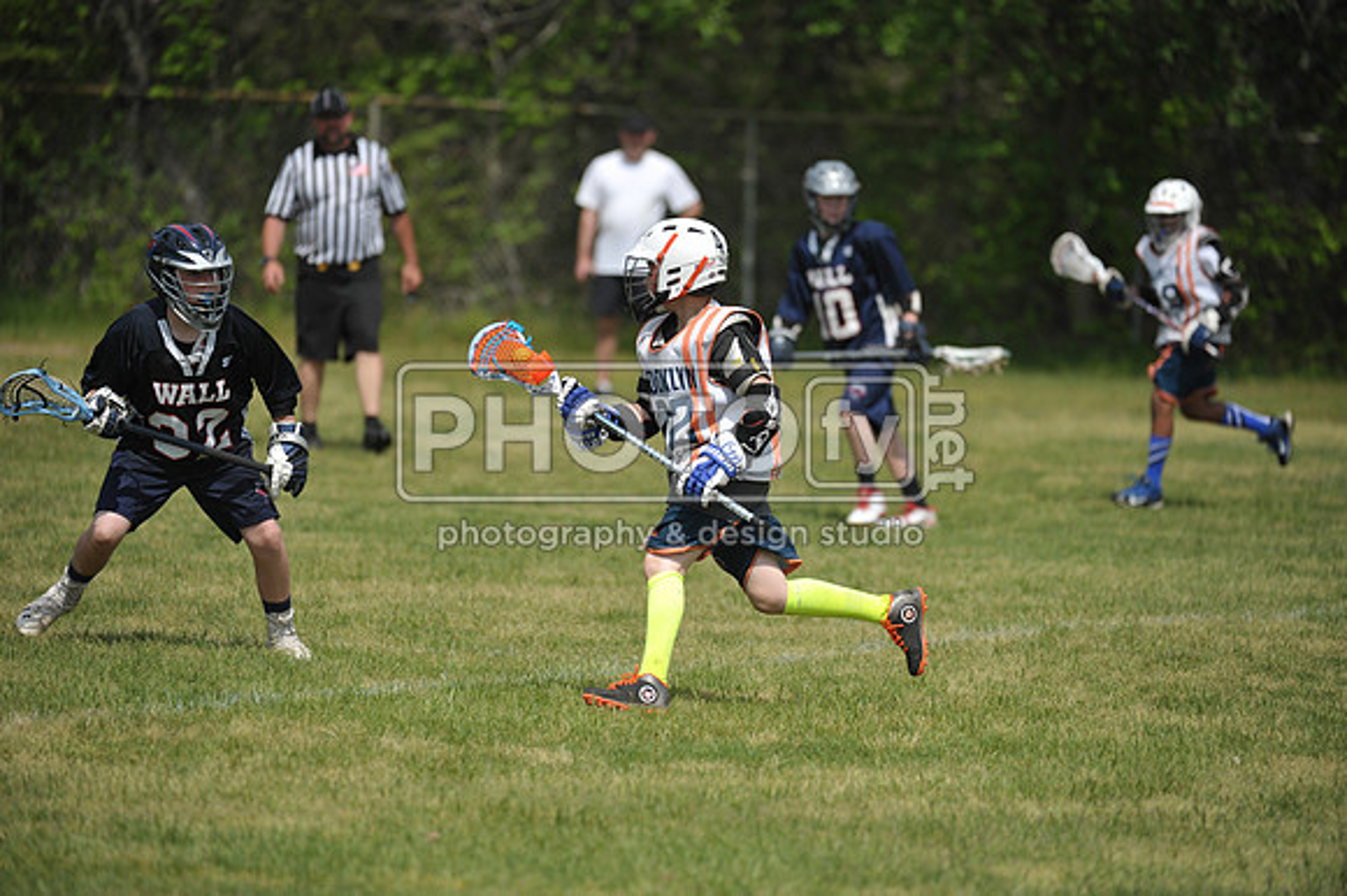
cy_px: 448
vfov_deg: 5.1
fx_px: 10096
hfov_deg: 7.6
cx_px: 674
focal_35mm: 270
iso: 640
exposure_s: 1/6400
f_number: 4
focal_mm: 270
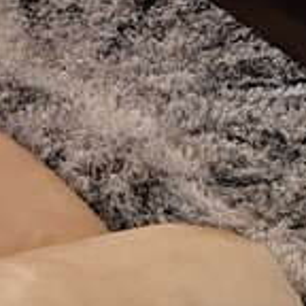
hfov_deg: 10.2
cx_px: -2
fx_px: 1700
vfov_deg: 9.3
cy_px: -400
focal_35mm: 170
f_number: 1.9
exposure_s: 1/50
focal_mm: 6.12
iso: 1000
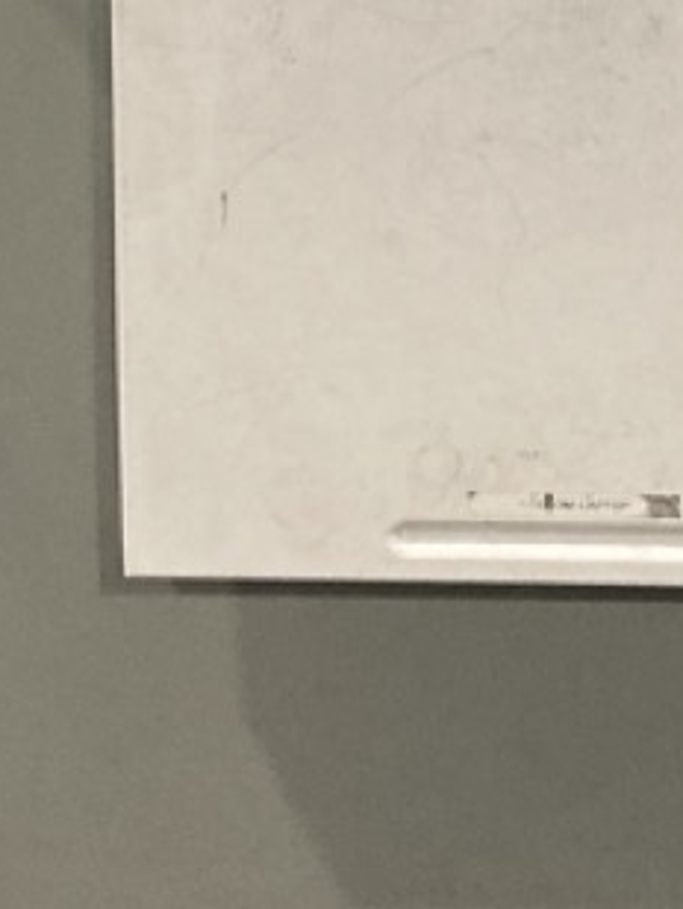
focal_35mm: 116
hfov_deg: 12.7
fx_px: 3050
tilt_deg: -15.9
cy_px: -215
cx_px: 500
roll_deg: -0.7
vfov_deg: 16.2
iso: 320
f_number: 1.8
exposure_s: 1/51
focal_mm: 3.99
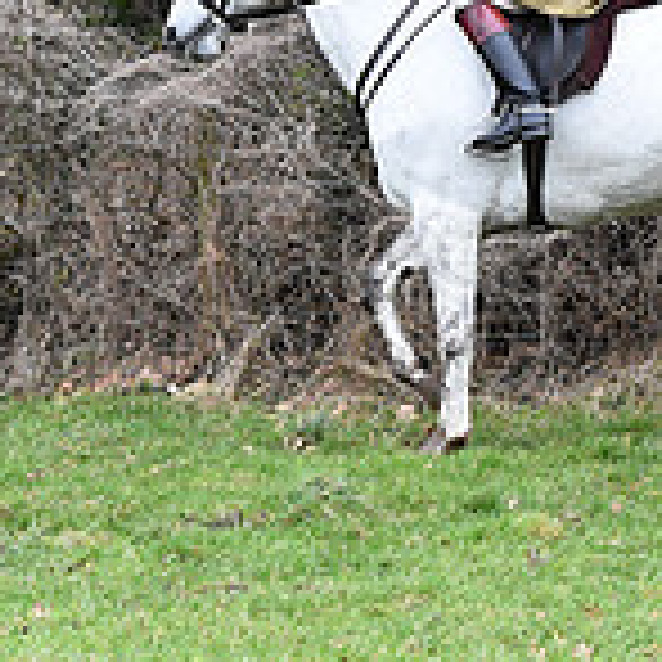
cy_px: 41
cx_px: 1144
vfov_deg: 7.4
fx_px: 5085
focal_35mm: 235
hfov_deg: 7.3
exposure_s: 1/1250
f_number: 5.6
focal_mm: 70
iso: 4000
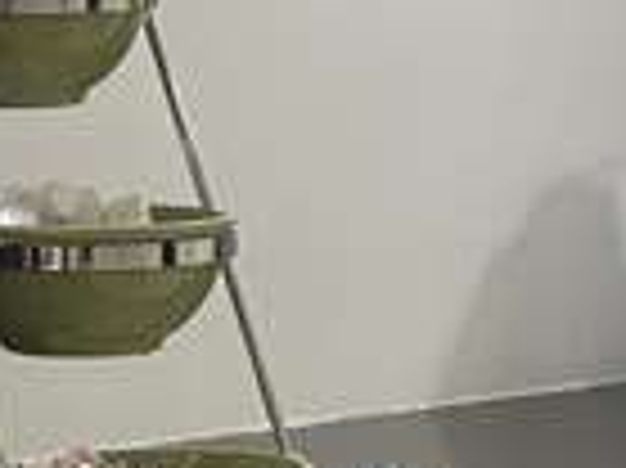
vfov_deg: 7.7
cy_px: 428
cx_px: -50
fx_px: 3469
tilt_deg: -8.1
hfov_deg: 10.2
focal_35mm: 192
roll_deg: +0.5
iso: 125
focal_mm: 5.1
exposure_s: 1/60
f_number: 1.6
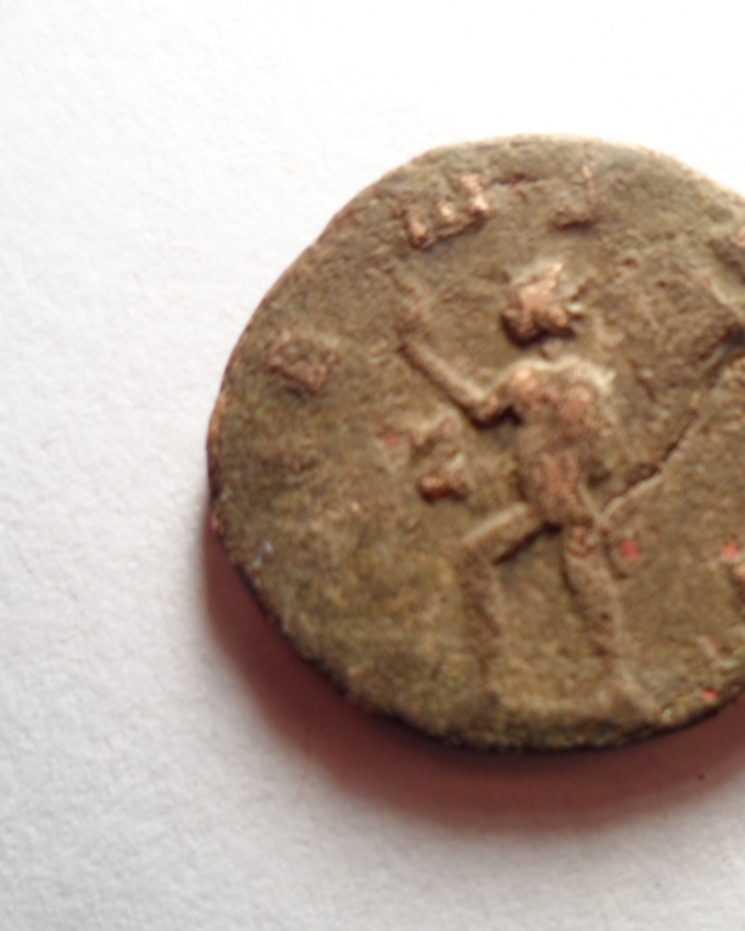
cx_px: 610
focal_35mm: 34
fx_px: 937
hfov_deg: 41.3
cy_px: 466
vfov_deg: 52.9
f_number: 3.3
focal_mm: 4.9
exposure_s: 1/30
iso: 160
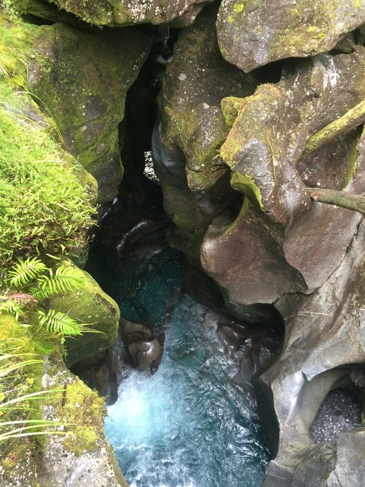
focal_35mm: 29
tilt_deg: -54.9
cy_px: 244
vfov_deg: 61.7
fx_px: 408
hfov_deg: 48.2
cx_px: 182
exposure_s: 1/30
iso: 125
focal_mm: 4.15
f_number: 2.2
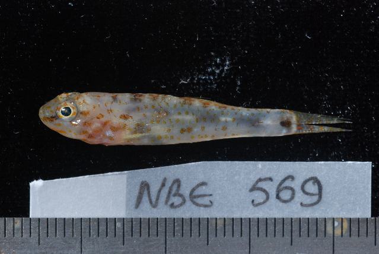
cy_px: 127
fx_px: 949
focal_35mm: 90
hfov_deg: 22.6
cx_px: 190
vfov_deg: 15.2
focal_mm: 60
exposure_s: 1/60
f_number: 25
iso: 800
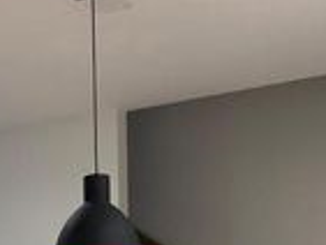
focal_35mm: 92
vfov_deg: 14.5
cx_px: 35
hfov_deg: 20.9
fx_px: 867
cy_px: 413
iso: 100
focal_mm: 4.25
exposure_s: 1/60
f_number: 1.8
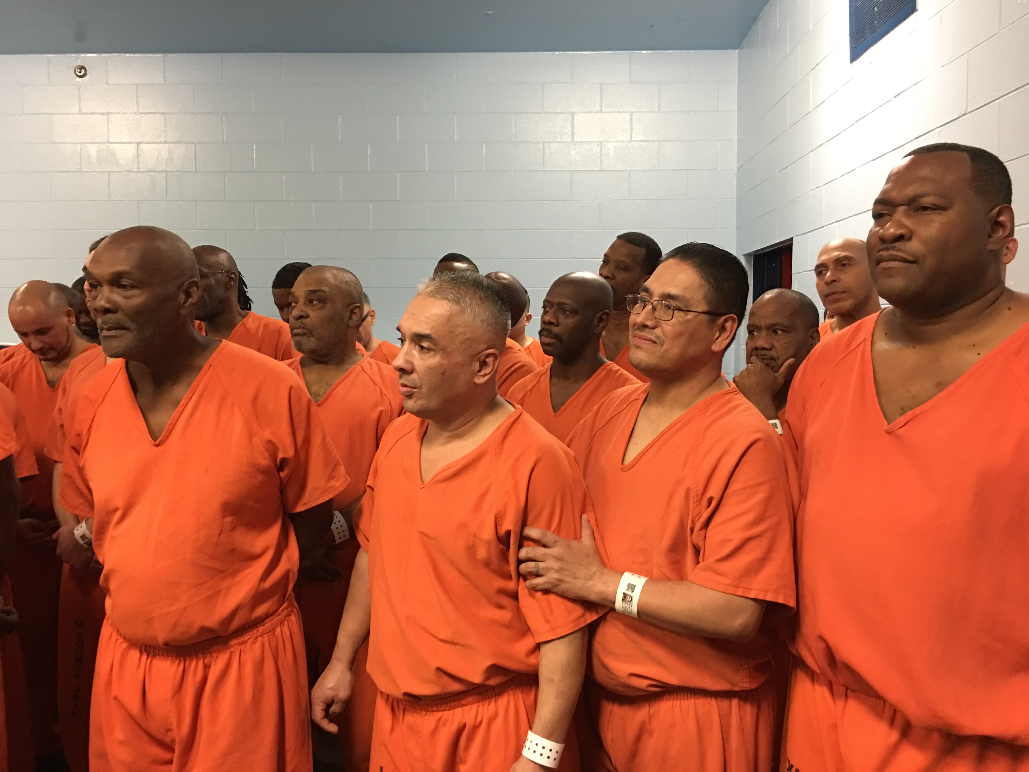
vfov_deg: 48.2
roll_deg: -0.7
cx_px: 514
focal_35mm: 29
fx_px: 862
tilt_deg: -1.1
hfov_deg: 61.7
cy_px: 386
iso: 80
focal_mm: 4.15
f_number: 2.2
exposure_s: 1/8
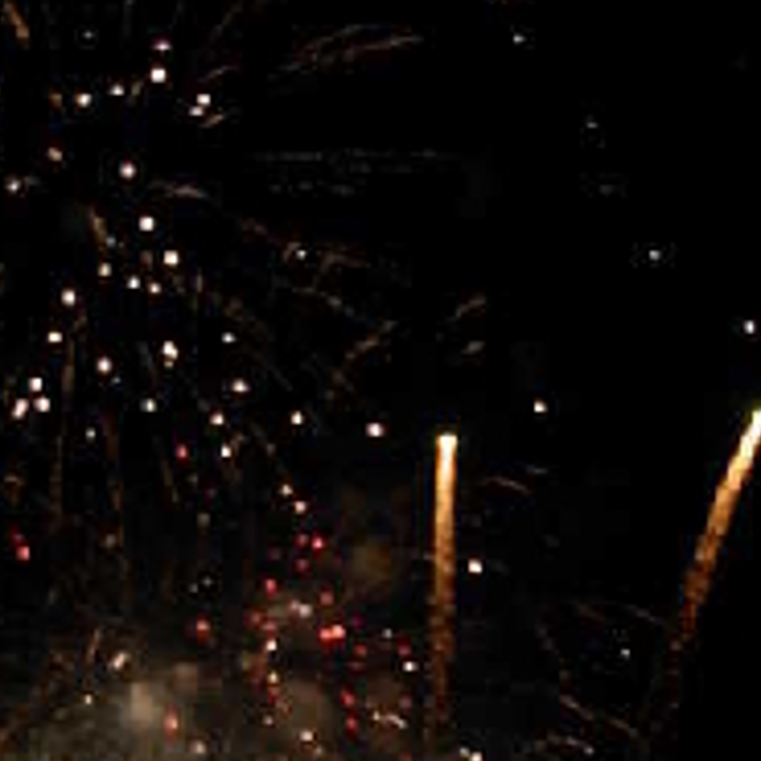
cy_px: 531
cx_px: 333
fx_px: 2164
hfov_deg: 19.9
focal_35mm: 87
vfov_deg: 19.9
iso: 79
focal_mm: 6.3
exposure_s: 1/26.1
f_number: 2.9
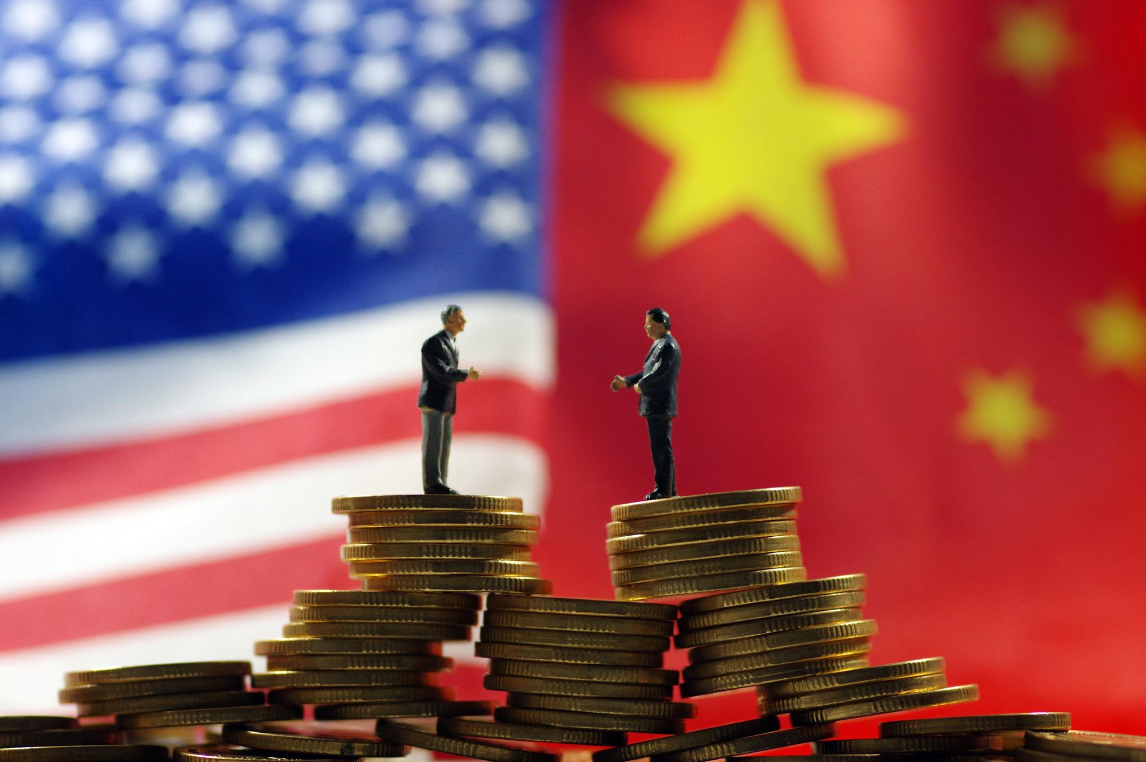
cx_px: 573
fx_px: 4771
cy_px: 381
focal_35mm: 150
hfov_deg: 13.7
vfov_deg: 9.1
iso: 800
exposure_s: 1/100
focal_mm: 100
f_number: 4
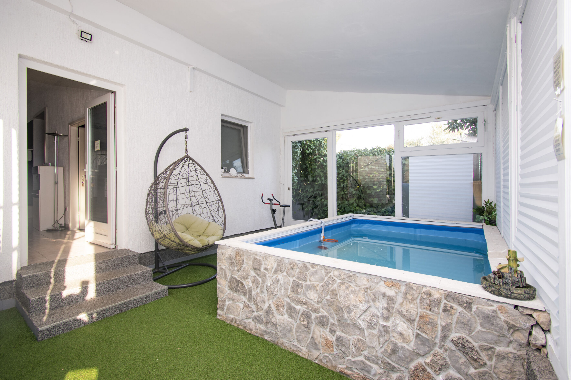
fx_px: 238
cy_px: 190
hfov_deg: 100.4
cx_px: 286
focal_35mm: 15
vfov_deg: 77.3
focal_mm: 10
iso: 100
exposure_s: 1/60
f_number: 5.6
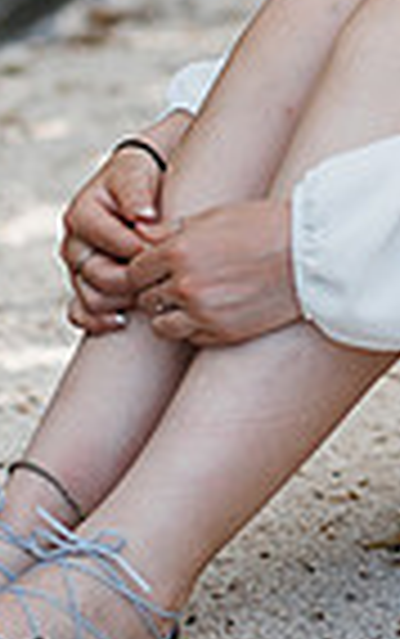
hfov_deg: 5.4
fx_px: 4195
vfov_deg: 8.6
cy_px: -68
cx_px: 593
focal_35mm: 241
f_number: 2.2
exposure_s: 1/640
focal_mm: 58
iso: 400
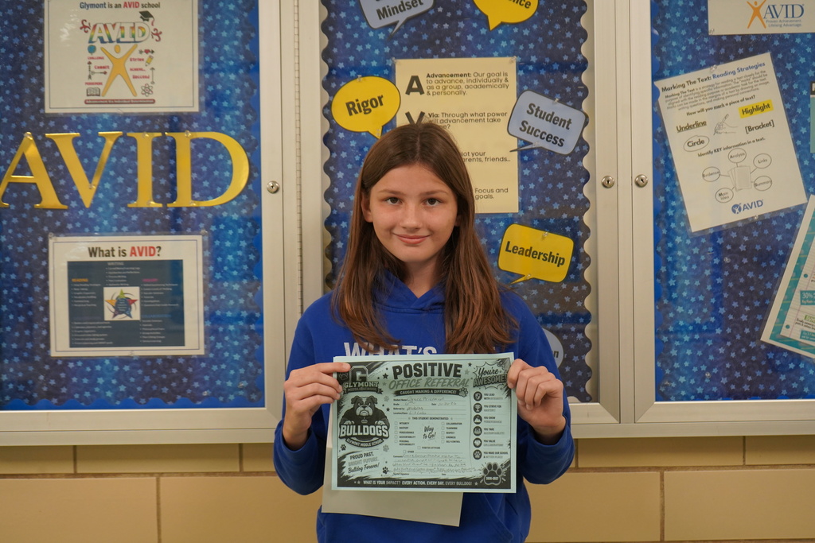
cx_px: 408
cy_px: 272
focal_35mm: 60
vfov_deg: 22.6
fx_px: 1358
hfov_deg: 33.4
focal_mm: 60
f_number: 5
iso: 2500
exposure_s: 1/160
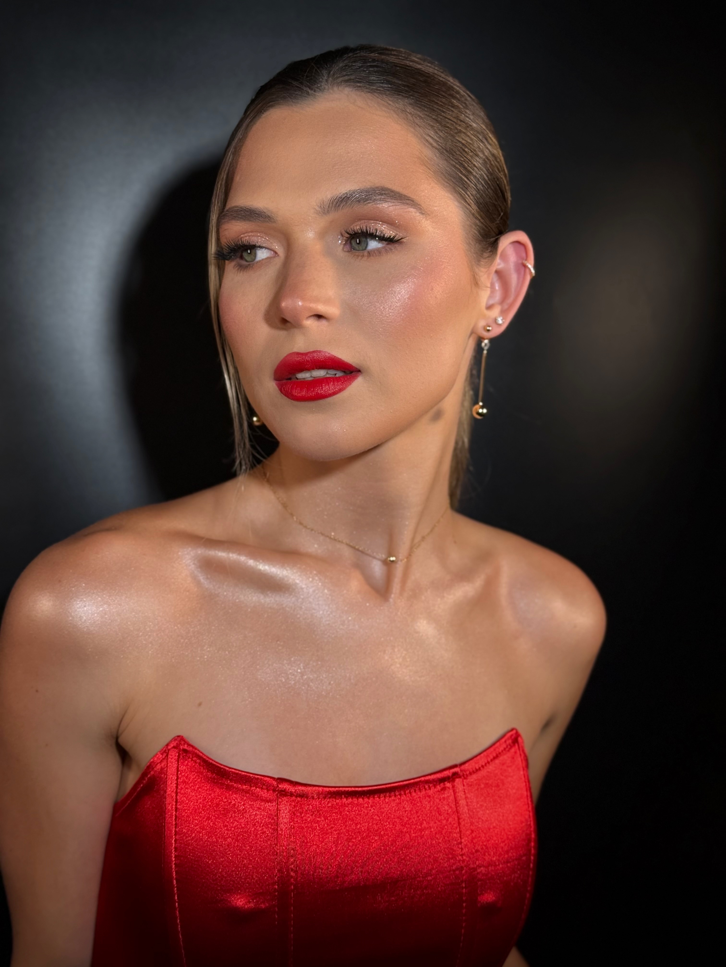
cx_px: 363
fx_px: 1342
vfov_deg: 39.7
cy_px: 484
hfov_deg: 30.3
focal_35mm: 48
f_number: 1.78
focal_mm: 6.76
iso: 64
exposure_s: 1/519
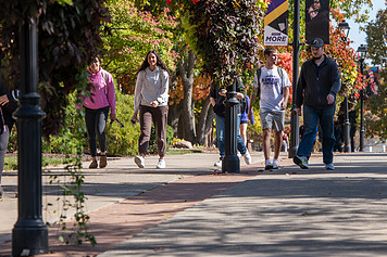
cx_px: 203
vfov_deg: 6.5
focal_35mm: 212
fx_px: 2278
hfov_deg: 9.7
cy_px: 67
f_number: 5.6
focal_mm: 130
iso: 160
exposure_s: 1/400
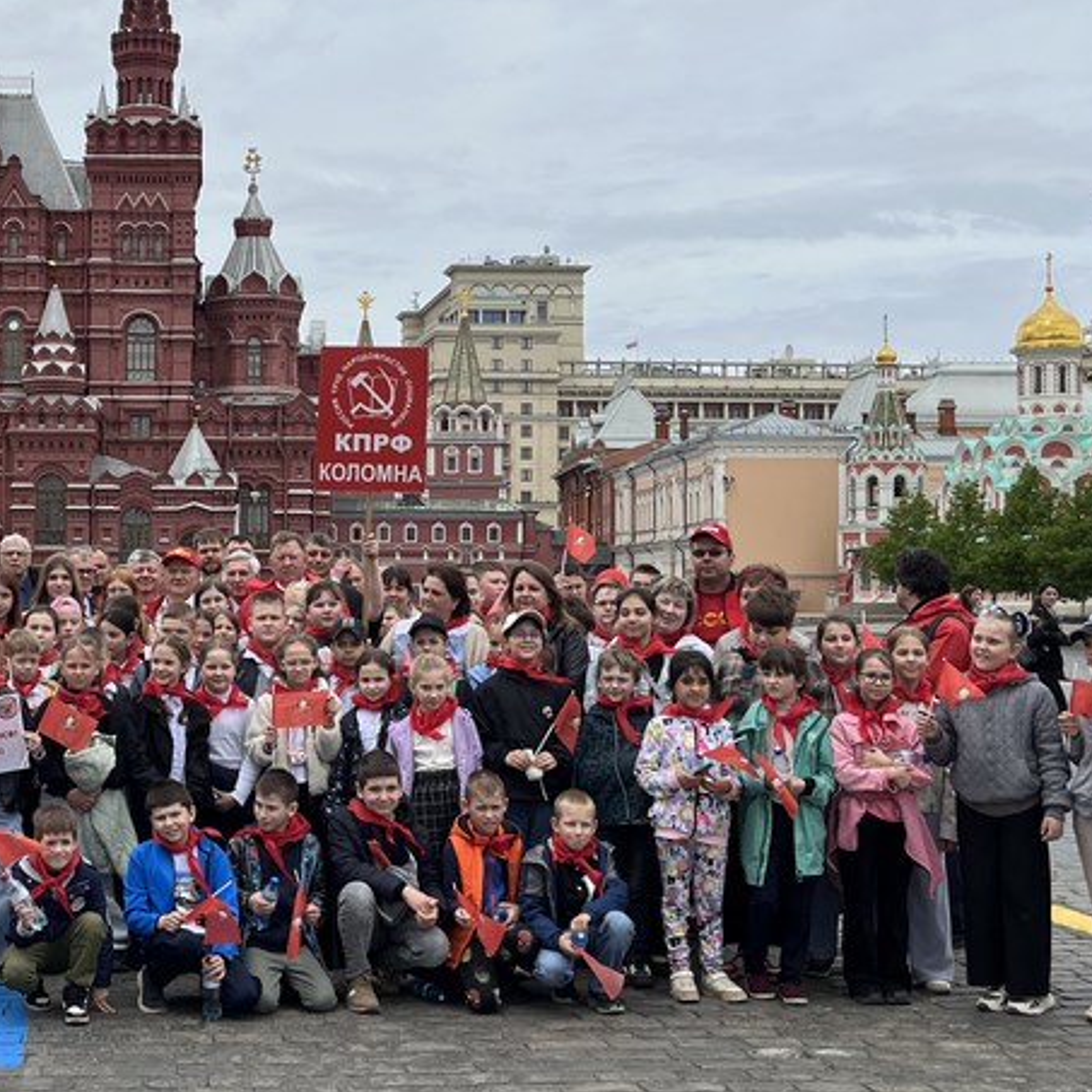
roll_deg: -0.6
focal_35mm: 52
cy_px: 518
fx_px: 1856
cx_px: 222
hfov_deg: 31.9
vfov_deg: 32.8
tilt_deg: +1.6
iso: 50
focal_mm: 5.1
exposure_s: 1/3623
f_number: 1.6
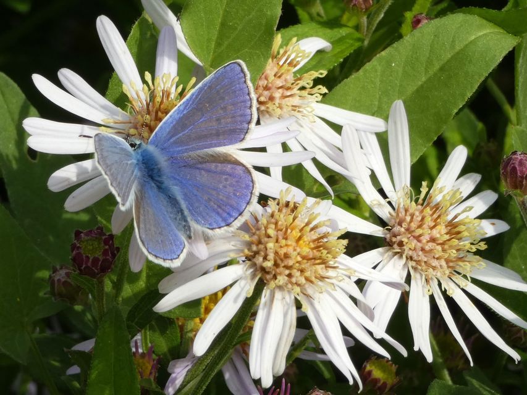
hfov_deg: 10.8
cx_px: 264
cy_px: 198
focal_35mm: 183
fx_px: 2786
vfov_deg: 8.1
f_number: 5.5
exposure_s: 1/125
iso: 80
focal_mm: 32.7
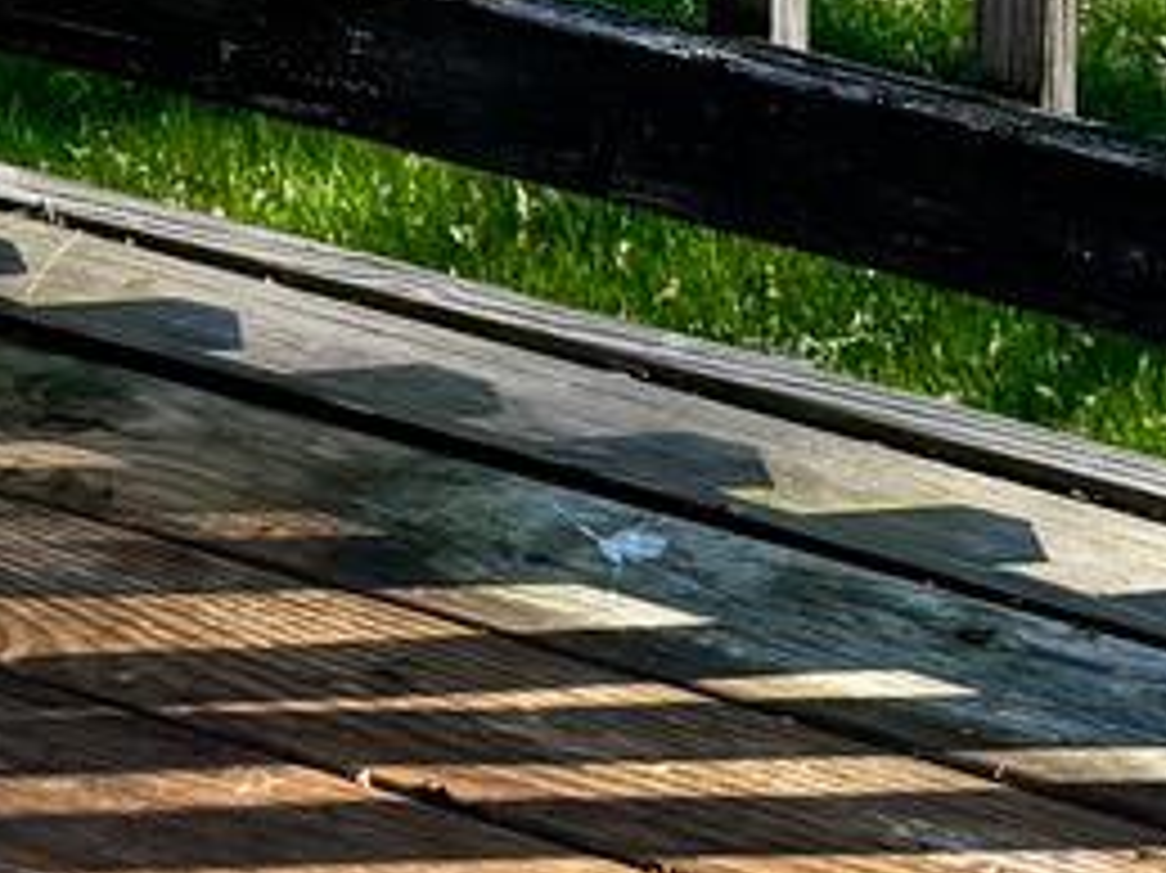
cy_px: -1260
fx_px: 6397
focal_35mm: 190
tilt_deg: -11.7
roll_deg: -0.1
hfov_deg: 10.4
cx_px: 770
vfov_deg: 7.3
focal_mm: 6.76
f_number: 1.78
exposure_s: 1/952
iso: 80
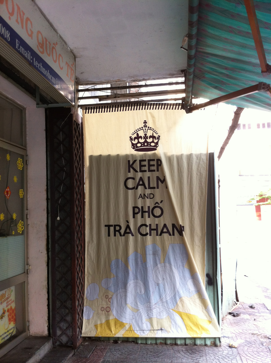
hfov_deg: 40.6
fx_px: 366
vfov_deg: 52.7
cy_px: 182
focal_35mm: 35
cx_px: 136
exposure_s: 1/40
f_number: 2.8
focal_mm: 3.85
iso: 100
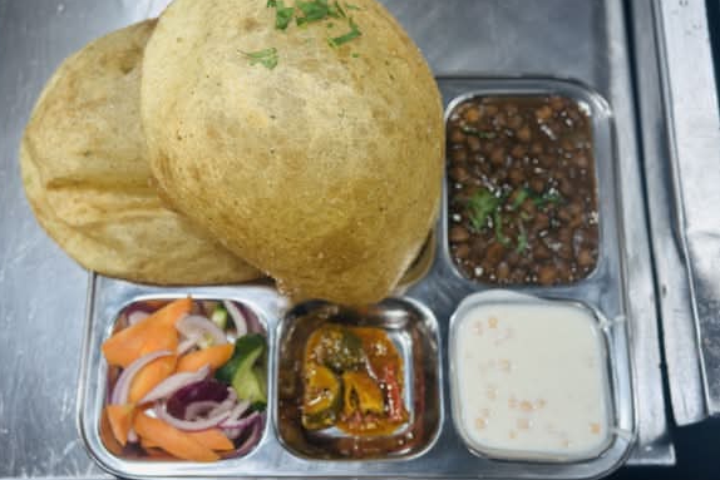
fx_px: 1020
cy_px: 213
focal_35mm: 51
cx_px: 354
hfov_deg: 38.9
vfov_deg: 26.5
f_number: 1.78
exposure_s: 1/107
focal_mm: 6.86
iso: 64
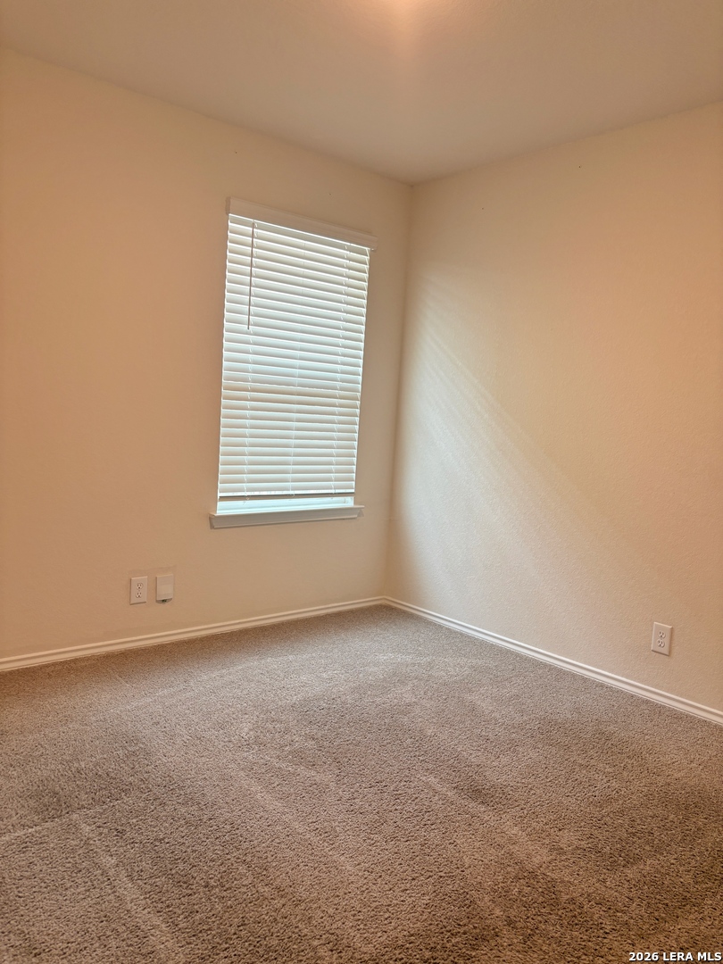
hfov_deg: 53.1
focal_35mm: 26
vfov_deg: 67.3
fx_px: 724
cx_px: 362
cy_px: 482
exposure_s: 1/60
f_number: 1.6
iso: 100
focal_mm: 5.96
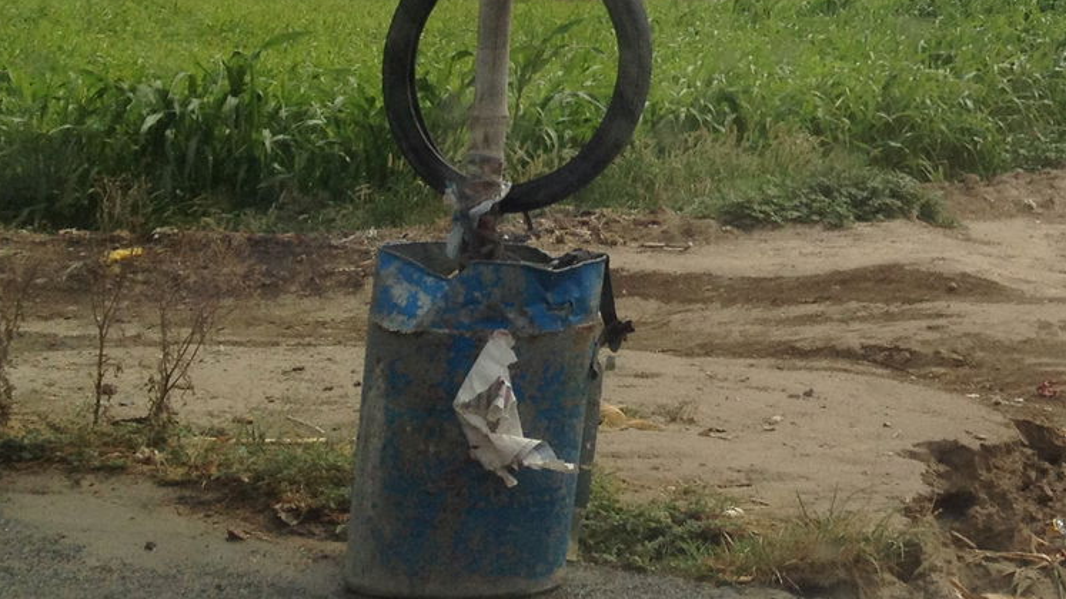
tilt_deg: +2.1
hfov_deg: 20.2
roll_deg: -2.0
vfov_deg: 12.1
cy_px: -131
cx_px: 1343
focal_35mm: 98
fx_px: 2770
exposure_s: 1/2632
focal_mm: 4.28
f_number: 2.4
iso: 50
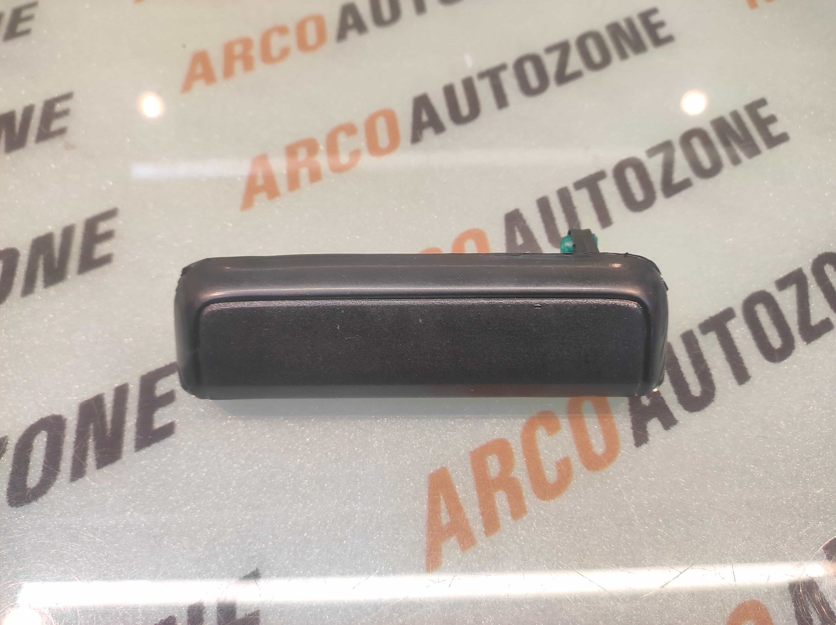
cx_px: 418
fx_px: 410
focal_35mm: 17
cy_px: 312
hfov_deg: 91.1
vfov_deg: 74.7
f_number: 1.79
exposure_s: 1/33
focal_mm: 4.74
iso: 180
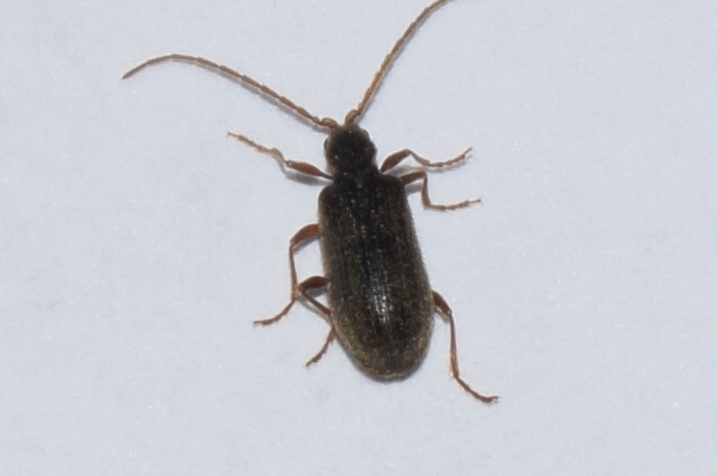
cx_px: 359
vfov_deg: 6.5
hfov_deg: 9.8
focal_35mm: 210
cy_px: 238
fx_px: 4180
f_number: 8
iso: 100
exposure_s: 1/60
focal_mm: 140
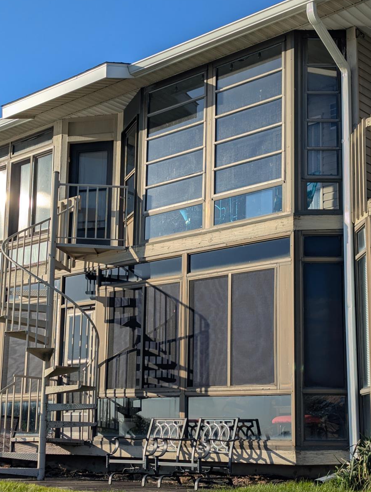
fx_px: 870
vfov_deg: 31.6
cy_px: 280
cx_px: 144
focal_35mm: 61
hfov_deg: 24.0
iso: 42
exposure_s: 1/3165
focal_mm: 6.81
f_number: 1.85
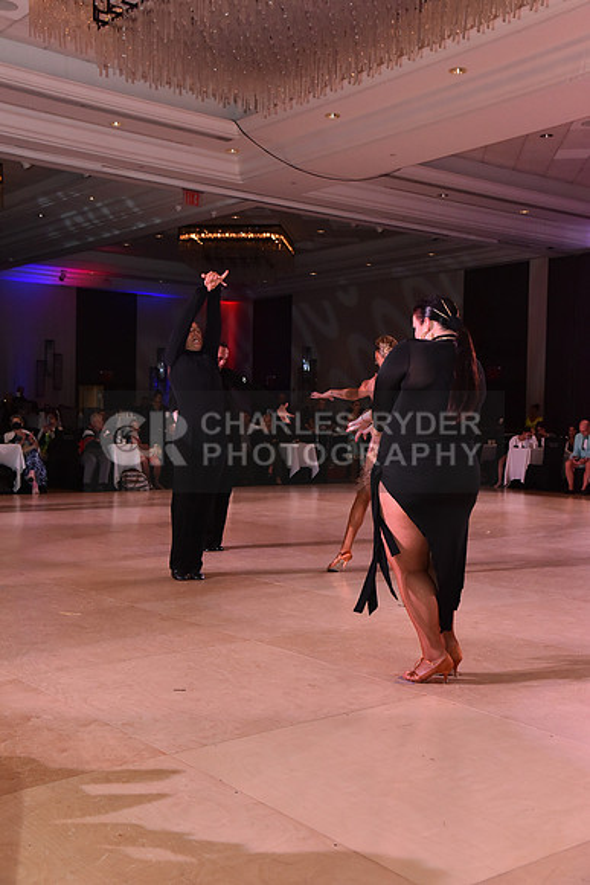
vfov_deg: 48.4
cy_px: 442
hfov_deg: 33.4
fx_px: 983
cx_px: 295
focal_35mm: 40
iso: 2500
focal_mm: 40
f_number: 7.1
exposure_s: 1/320
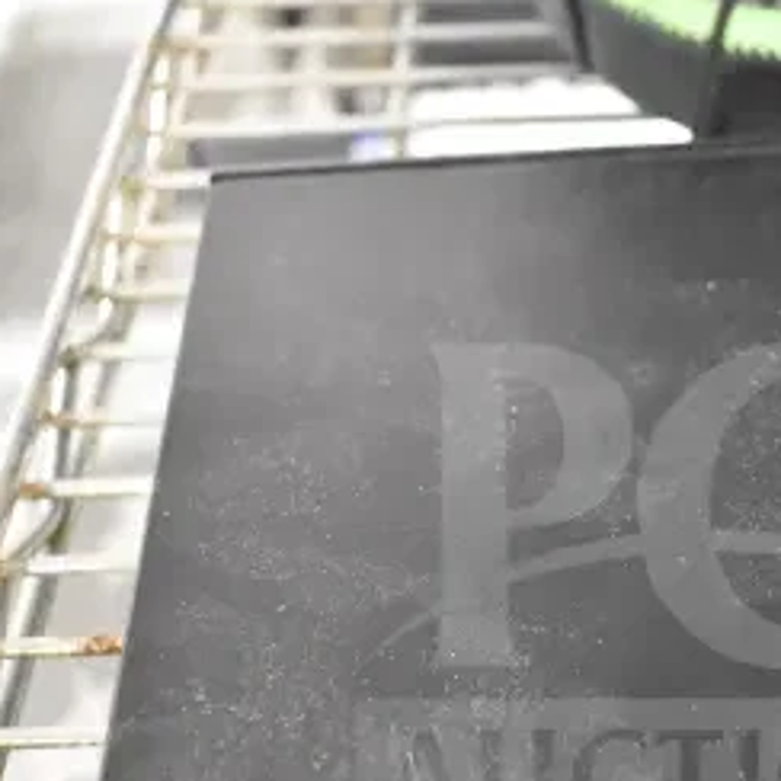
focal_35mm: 70
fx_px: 1787
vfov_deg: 24.4
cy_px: 597
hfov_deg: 23.9
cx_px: 714
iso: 6400
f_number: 3.8
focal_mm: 22
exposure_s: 1/50
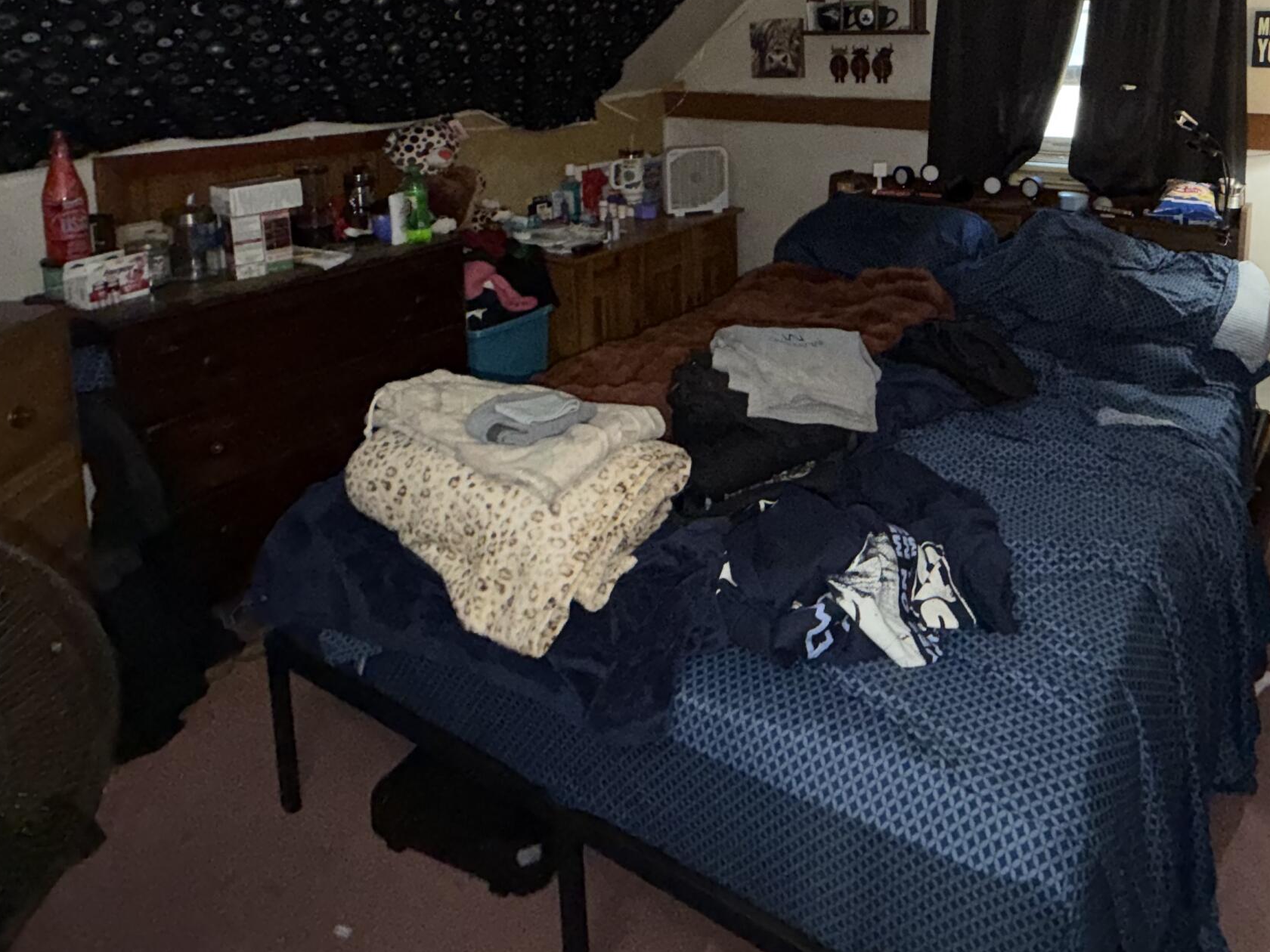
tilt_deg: -7.8
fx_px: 917
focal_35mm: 25
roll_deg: +0.1
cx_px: 834
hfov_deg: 67.7
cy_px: 154
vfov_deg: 50.6
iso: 200
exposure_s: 1/40
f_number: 2.2
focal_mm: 2.22
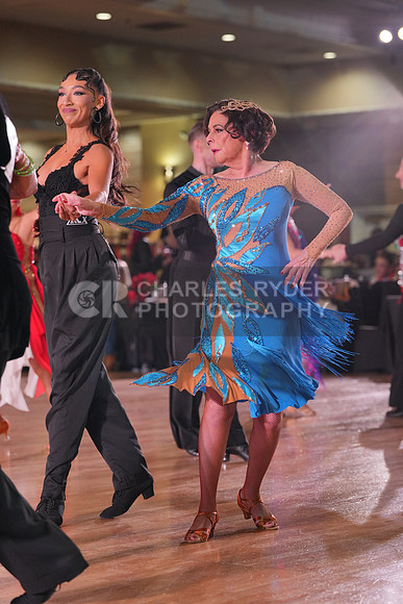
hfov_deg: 13.0
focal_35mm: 105
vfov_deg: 19.5
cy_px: 302
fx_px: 1762
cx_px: 202
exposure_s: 1/400
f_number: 4
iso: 1600
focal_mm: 105
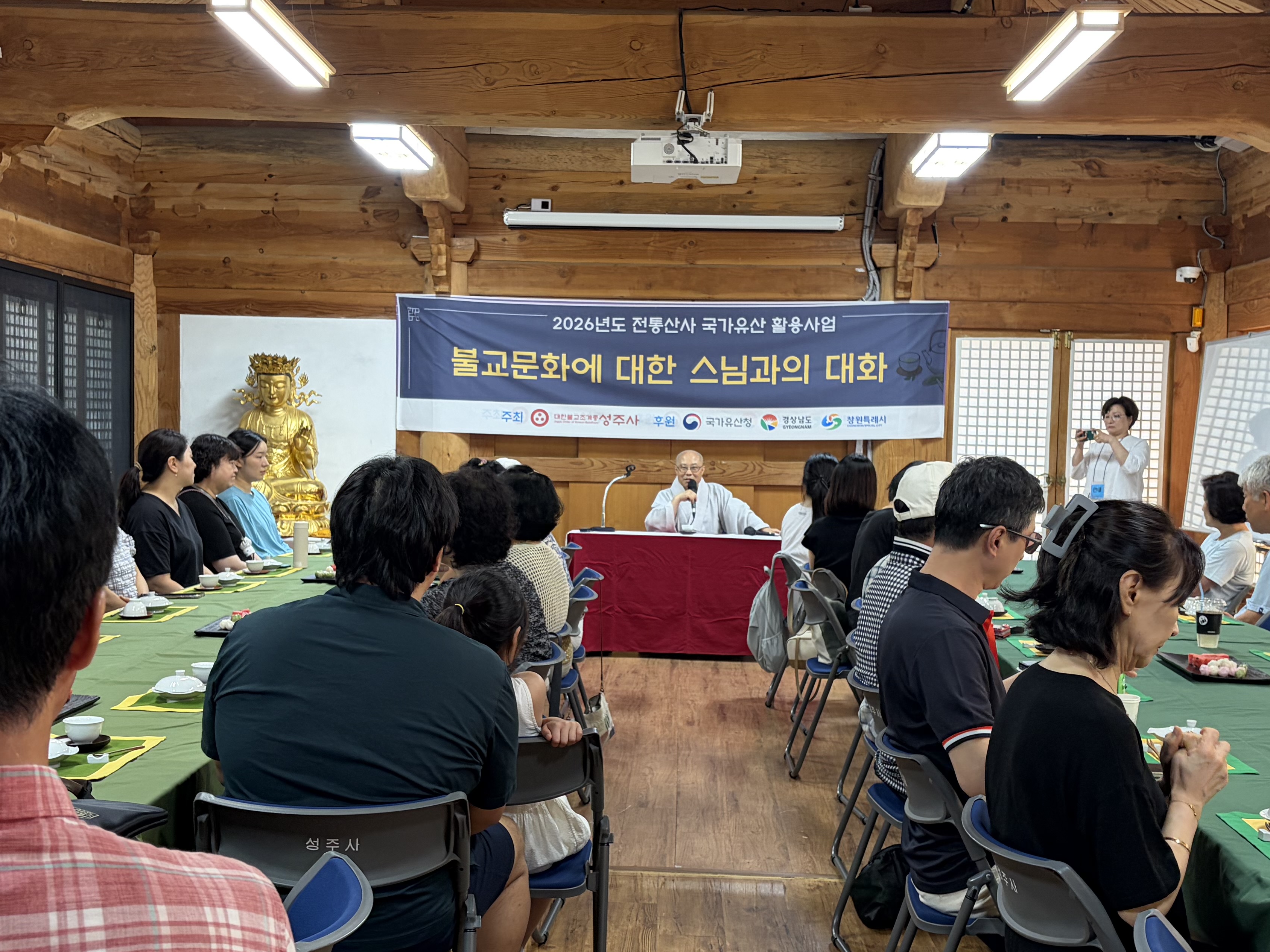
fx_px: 1614
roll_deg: -0.4
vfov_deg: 32.9
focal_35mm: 44
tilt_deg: -3.0
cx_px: 638
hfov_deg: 42.9
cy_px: 516
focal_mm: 5.96
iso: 200
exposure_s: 1/60
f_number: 1.6
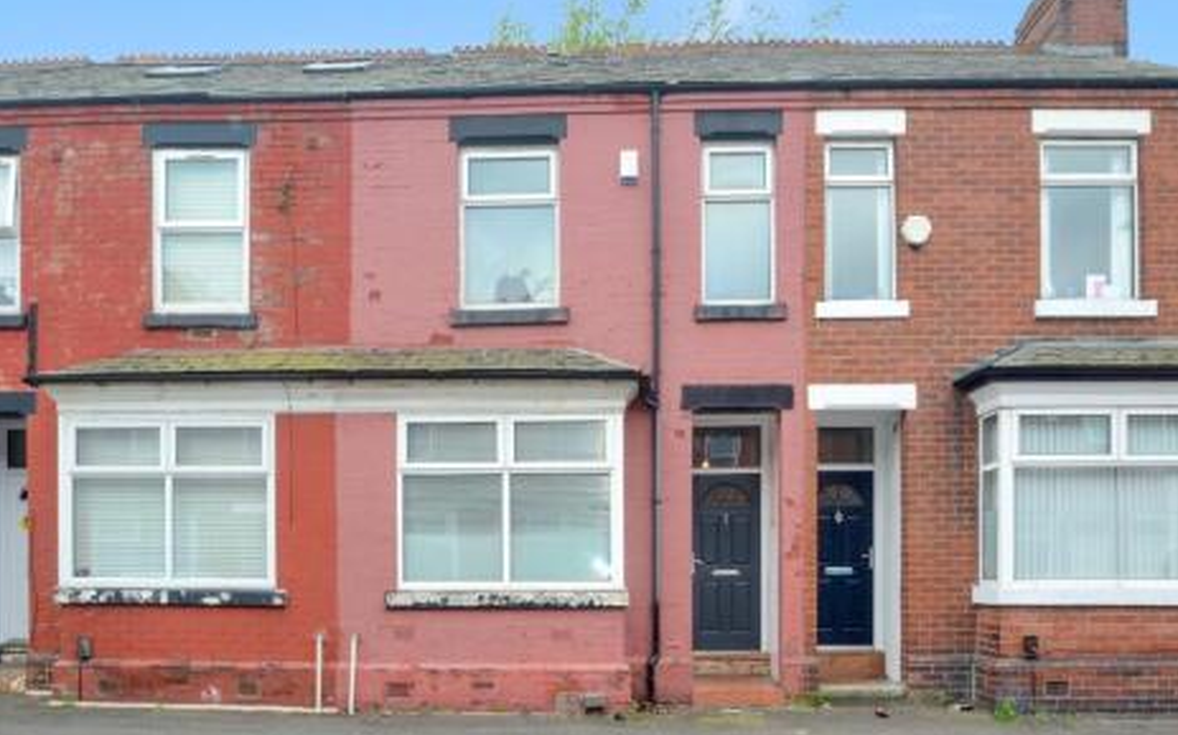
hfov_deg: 79.7
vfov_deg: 55.0
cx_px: 583
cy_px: 345
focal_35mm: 22
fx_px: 706
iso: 400
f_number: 9
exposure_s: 1/125
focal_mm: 14
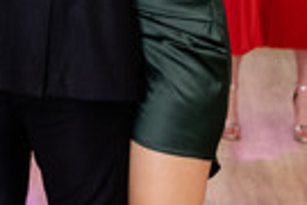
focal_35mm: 166
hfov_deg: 12.4
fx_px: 1416
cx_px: 111
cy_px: -233
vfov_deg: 7.8
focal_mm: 23
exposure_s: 1/200
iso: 800
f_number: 2.5
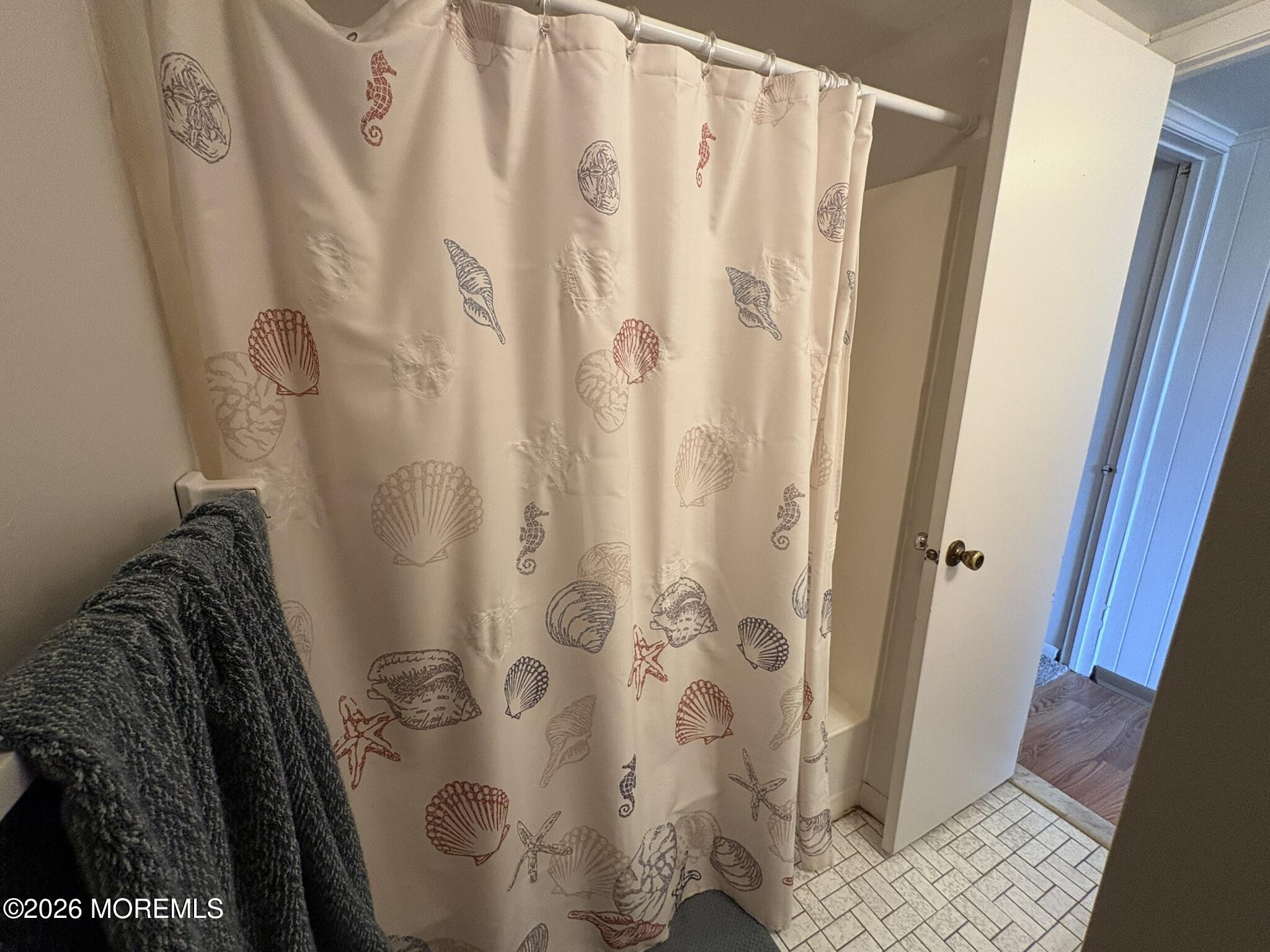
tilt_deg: -14.0
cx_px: 635
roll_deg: +0.8
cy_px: 476
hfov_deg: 102.1
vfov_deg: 85.7
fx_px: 514
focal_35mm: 14
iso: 320
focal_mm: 2.22
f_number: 2.2
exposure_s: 1/60
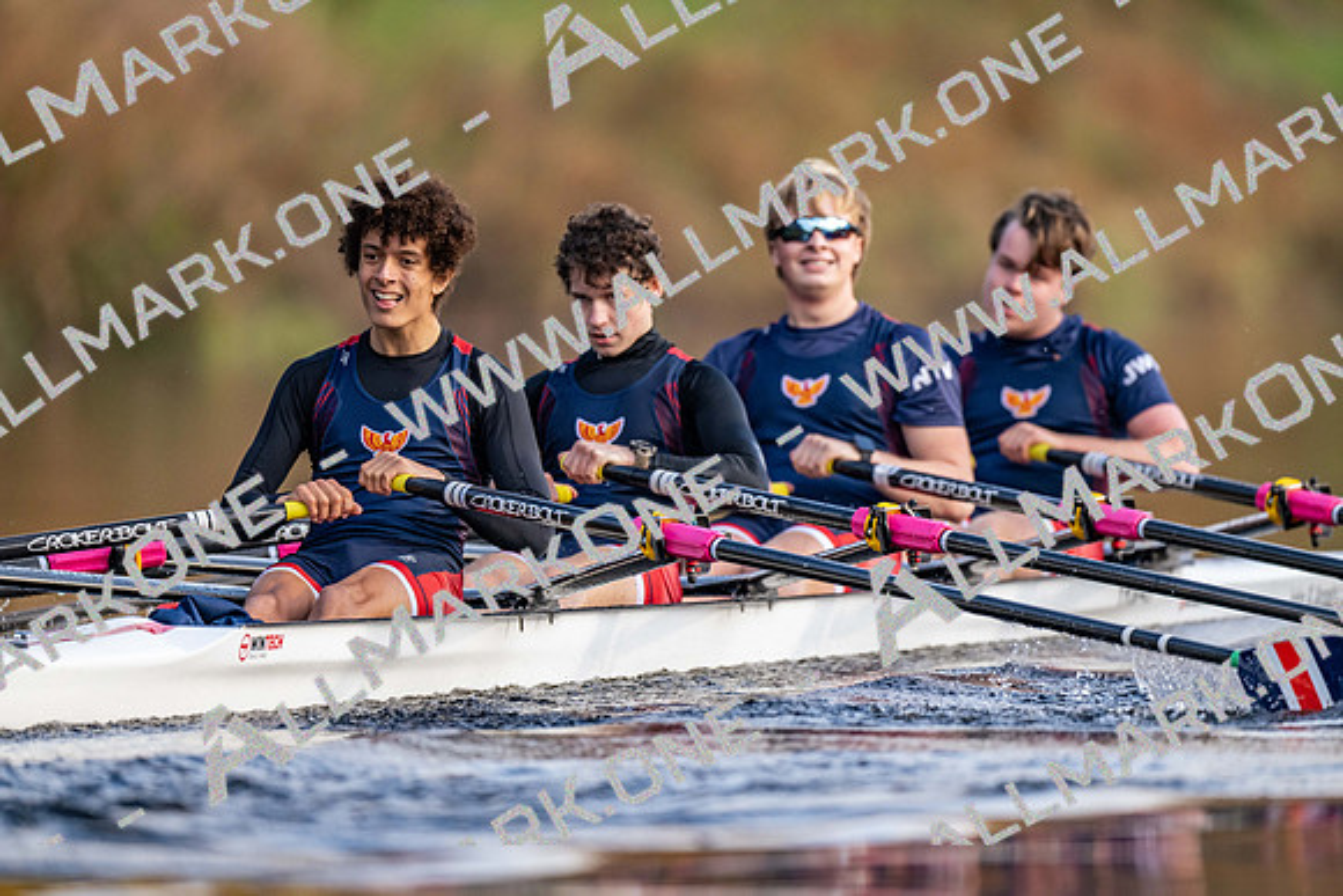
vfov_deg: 2.3
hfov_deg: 3.4
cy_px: 448
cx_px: 672
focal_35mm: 600
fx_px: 22388
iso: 1250
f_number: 4
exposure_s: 1/2500
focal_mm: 600
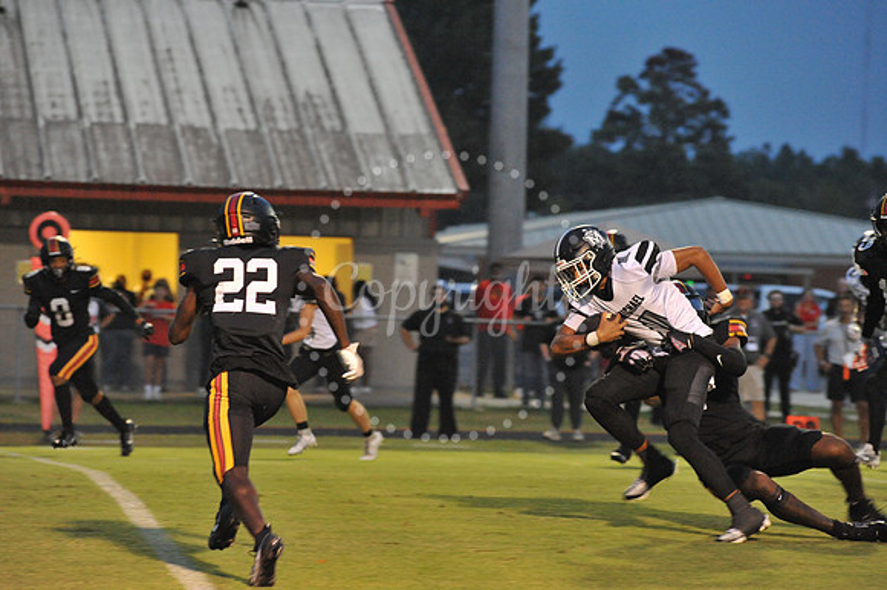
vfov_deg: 6.9
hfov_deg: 10.3
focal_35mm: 200
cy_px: 295
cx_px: 444
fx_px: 4925
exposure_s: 1/200
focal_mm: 200
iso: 6400
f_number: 5.6
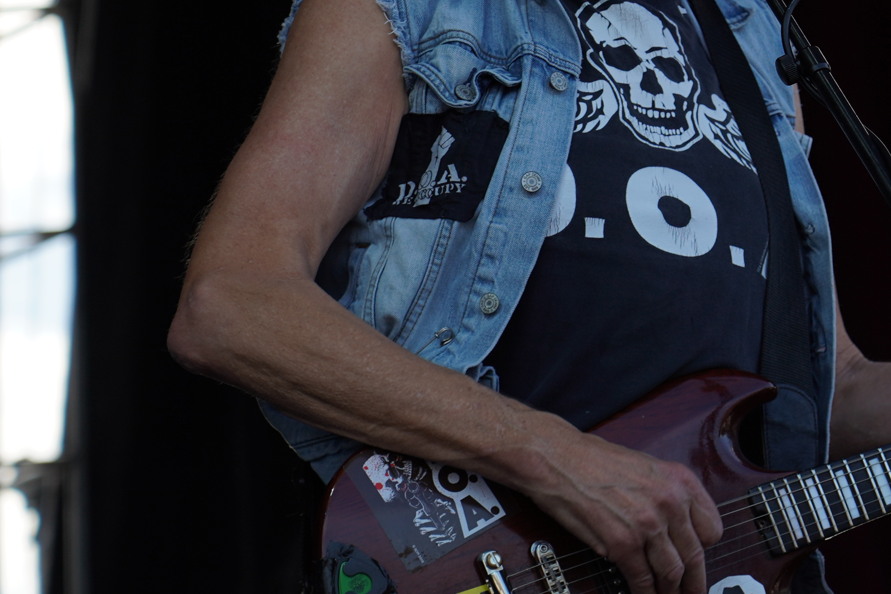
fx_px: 5965
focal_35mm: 241
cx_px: 674
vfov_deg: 5.7
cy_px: 109
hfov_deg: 8.5
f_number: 5
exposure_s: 1/320
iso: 100
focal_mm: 105
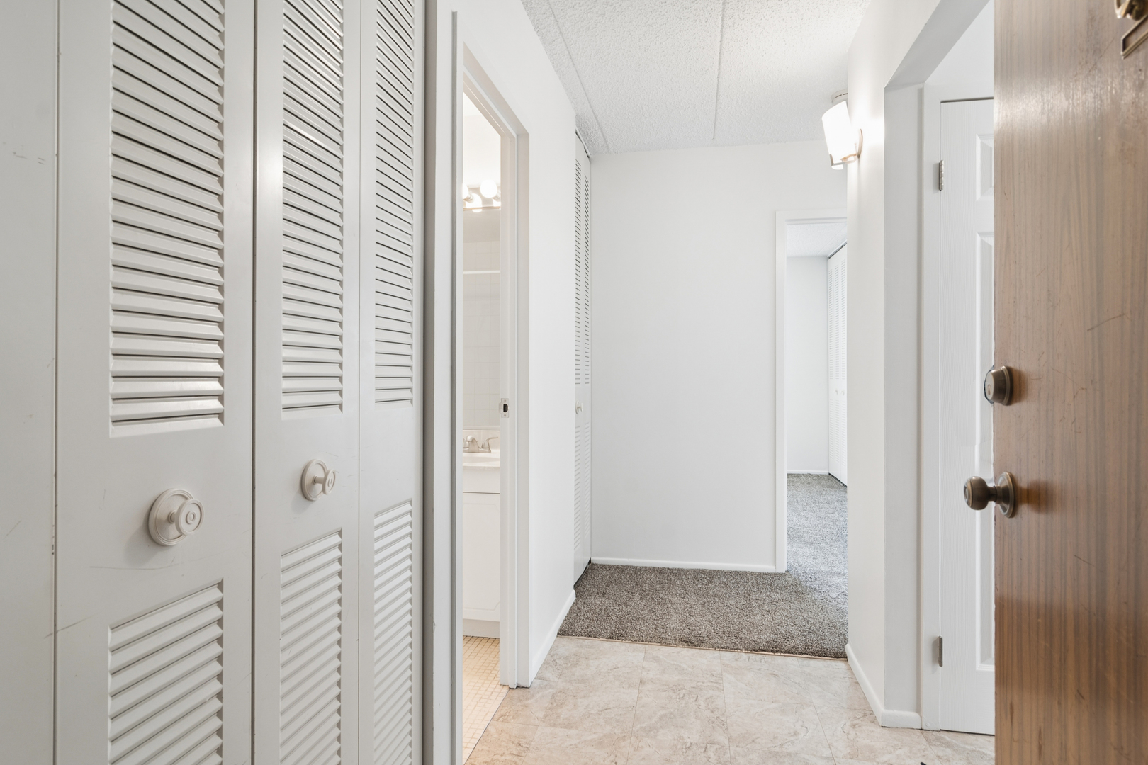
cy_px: 382
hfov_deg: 90.0
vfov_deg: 67.4
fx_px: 574
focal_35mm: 18
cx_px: 574
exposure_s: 1/2
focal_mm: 12
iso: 200
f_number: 8
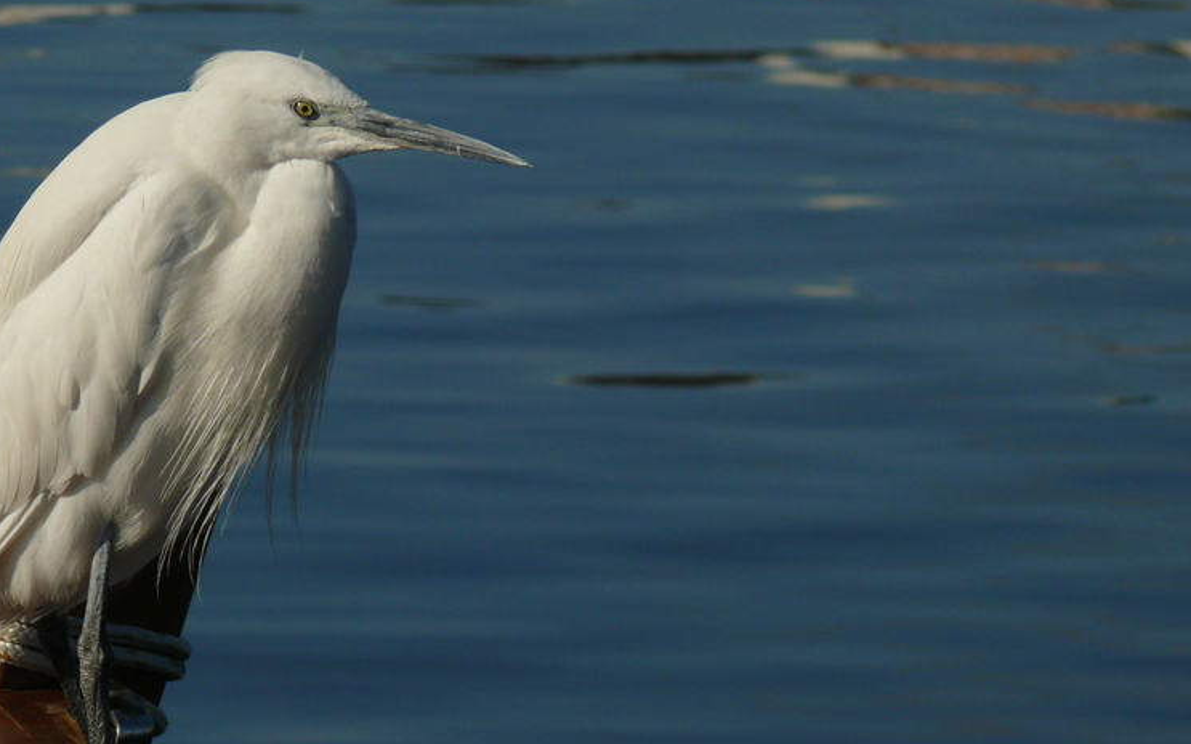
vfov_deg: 2.9
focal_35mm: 459
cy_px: 502
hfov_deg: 4.6
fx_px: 14895
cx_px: 473
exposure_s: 1/800
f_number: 5.6
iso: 100
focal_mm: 66.4
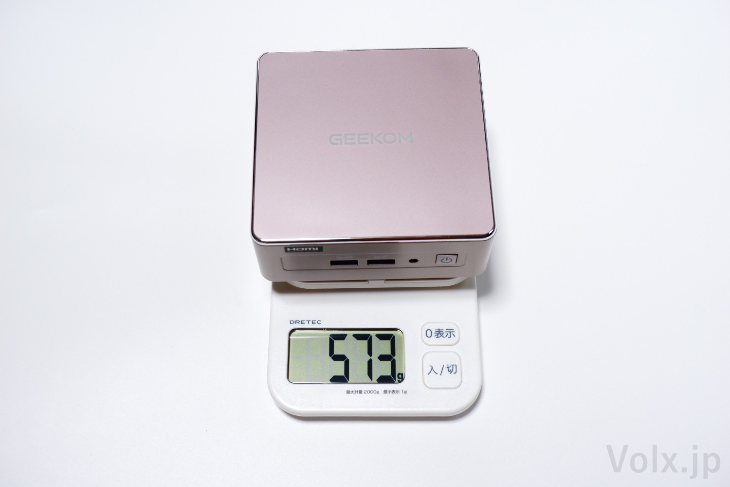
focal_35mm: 42
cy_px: 244
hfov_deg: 46.4
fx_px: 852
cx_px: 365
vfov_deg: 31.9
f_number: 4.5
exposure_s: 1/42
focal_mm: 28
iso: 320
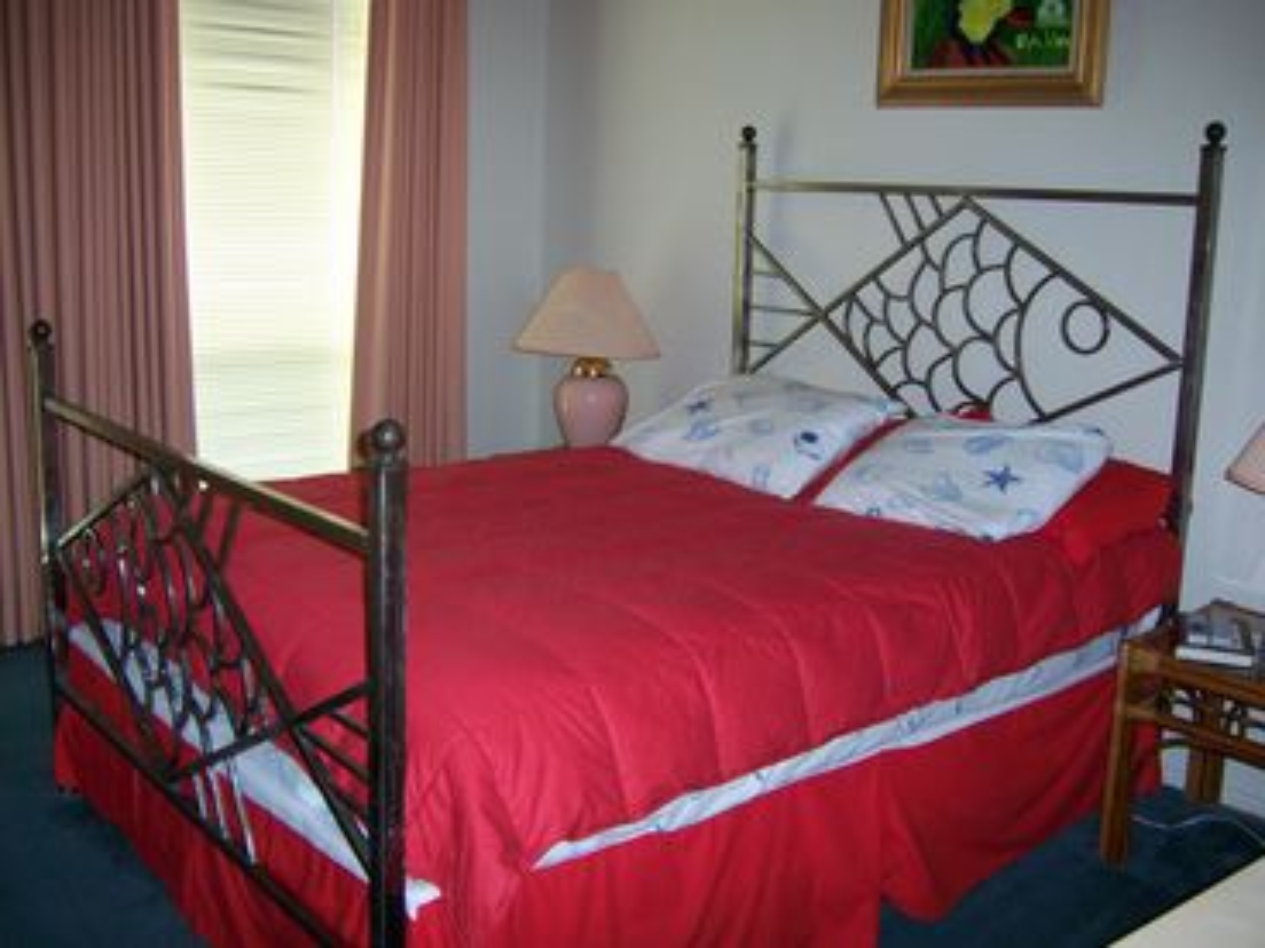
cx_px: 632
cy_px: 474
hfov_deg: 51.4
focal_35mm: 36
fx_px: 1316
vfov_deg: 39.7
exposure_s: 1/60
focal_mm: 6
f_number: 2.8
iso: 125
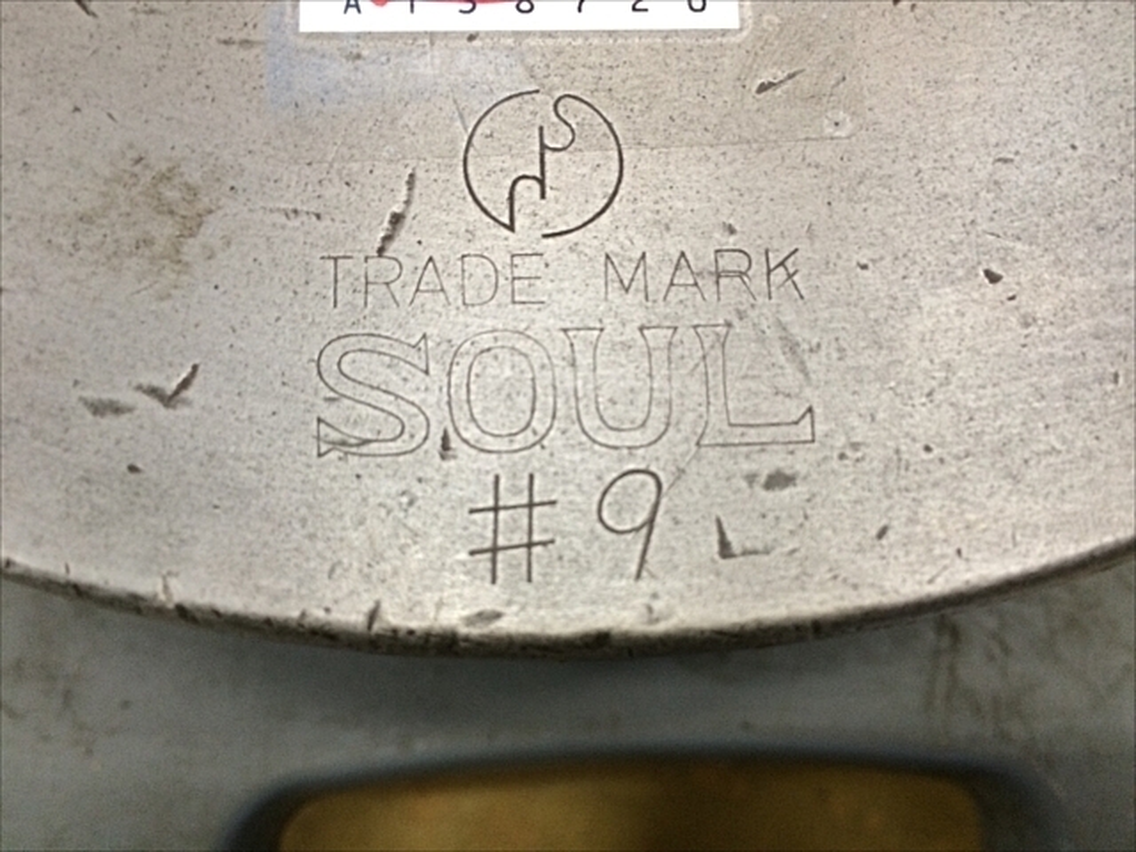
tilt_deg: -76.7
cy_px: 426
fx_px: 952
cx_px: 568
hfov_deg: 61.7
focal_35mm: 29
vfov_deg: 48.2
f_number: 2.2
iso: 125
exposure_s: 1/30
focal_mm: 4.15
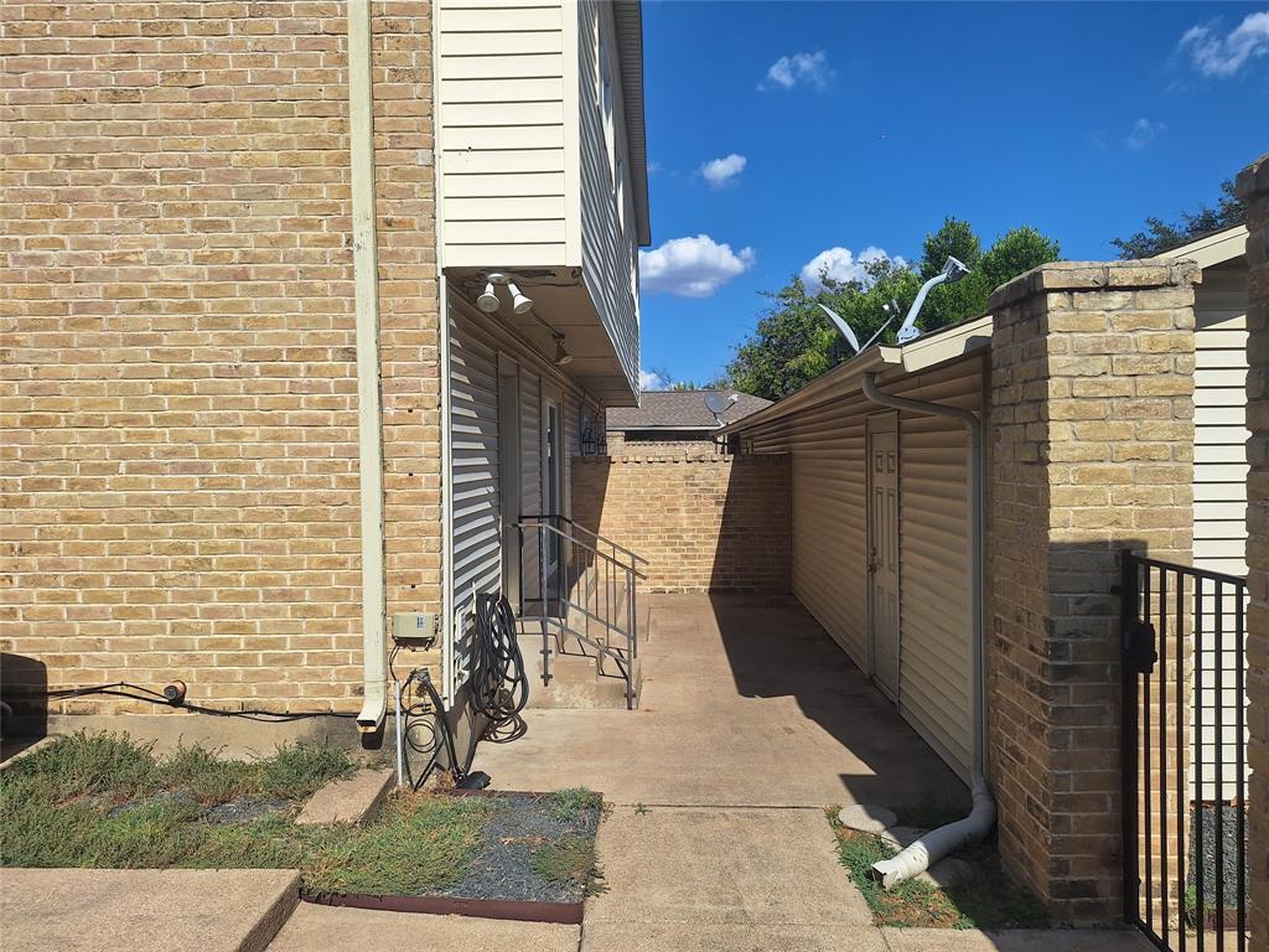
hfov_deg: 73.9
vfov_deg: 58.9
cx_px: 634
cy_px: 476
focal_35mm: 23
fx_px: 843
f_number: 1.8
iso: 40
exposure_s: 1/4274
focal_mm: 5.54
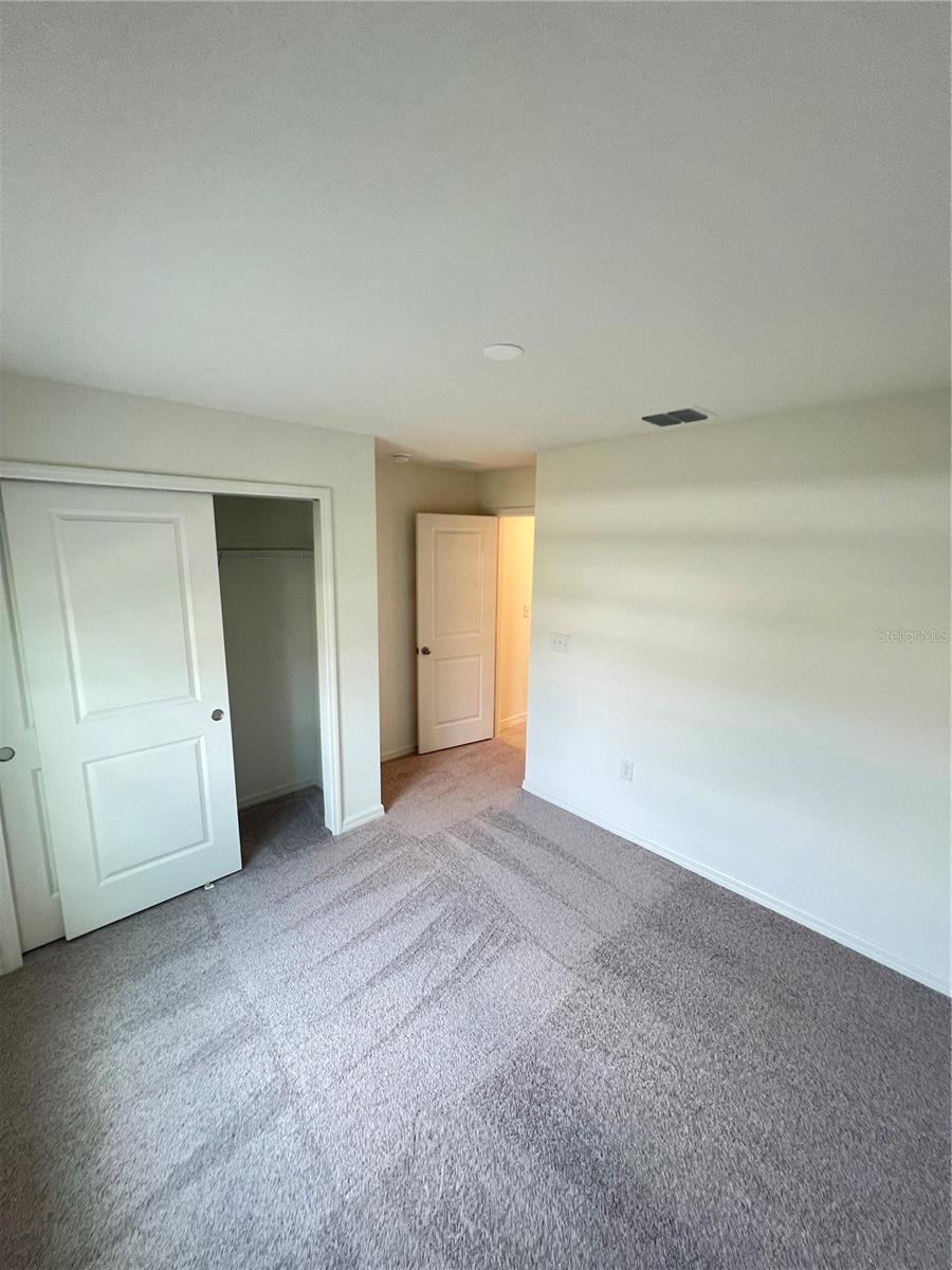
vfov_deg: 106.2
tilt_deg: -9.6
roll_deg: -0.6
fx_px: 477
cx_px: 476
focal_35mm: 13
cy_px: 635
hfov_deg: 89.9
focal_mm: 1.57
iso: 160
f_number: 1.8
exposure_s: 1/60
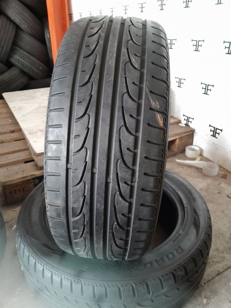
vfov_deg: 67.3
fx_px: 231
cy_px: 154
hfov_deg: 53.1
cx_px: 116
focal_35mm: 26
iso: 800
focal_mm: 3.98
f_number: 1.8
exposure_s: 1/10
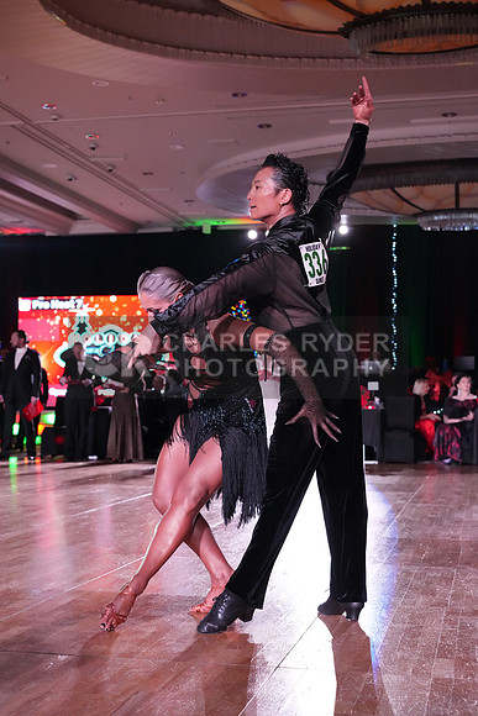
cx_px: 239
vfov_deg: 38.9
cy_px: 358
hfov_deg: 26.5
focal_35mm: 51
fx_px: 1015
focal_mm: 51
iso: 6400
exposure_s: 1/320
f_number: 5
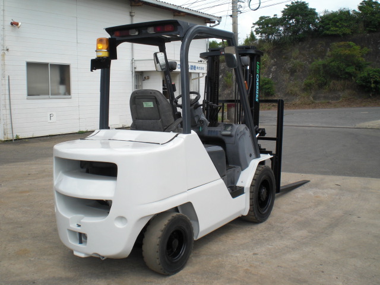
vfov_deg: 37.7
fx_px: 417
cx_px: 190
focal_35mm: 38
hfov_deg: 49.0
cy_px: 142
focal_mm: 6.3
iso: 64
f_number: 5.6
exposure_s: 1/250
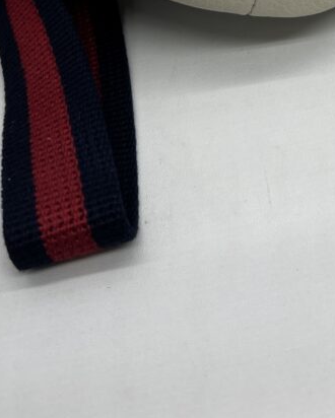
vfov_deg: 26.3
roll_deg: +6.6
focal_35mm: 63
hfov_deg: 24.0
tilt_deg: -34.0
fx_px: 780
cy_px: -99
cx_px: 251
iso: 50
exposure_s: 1/340
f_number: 1.5
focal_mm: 5.7
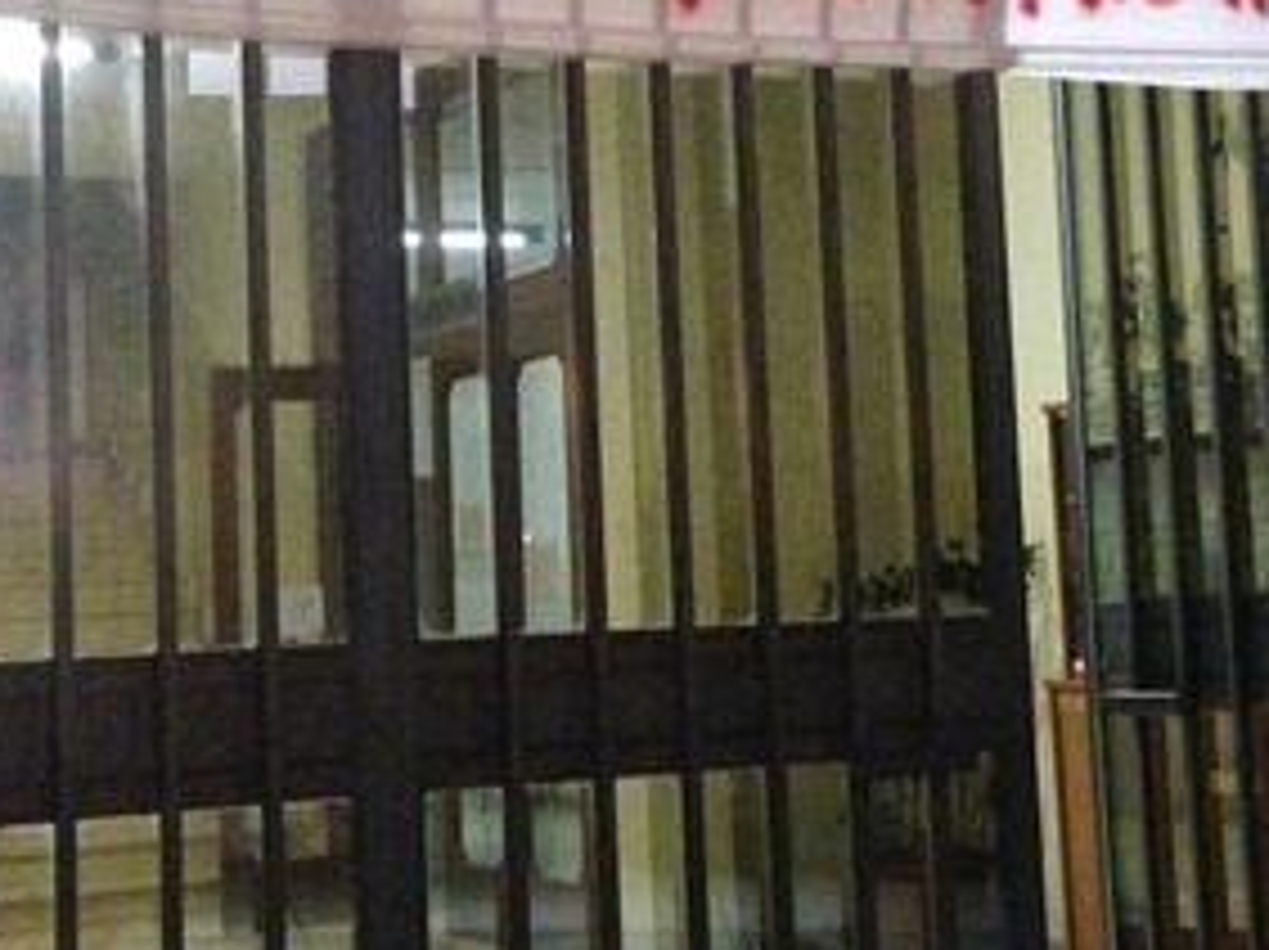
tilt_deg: +5.8
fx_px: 2747
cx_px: 693
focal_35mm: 75
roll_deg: +2.1
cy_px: 284
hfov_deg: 26.0
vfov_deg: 19.5
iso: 800
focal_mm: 4.12
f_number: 2.4
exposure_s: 1/15
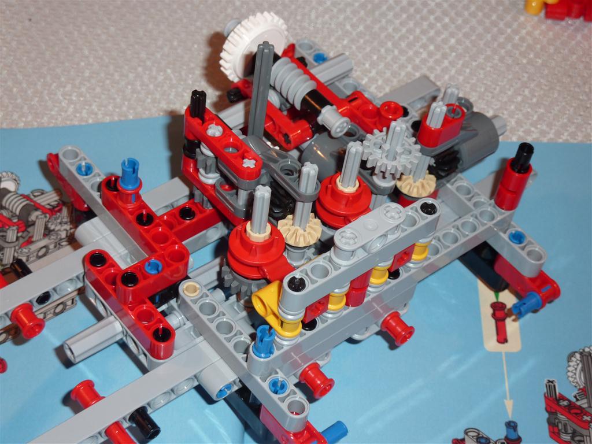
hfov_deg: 29.0
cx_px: 296
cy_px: 222
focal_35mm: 67
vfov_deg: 21.9
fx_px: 1146
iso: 100
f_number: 4.1
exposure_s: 1/30
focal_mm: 11
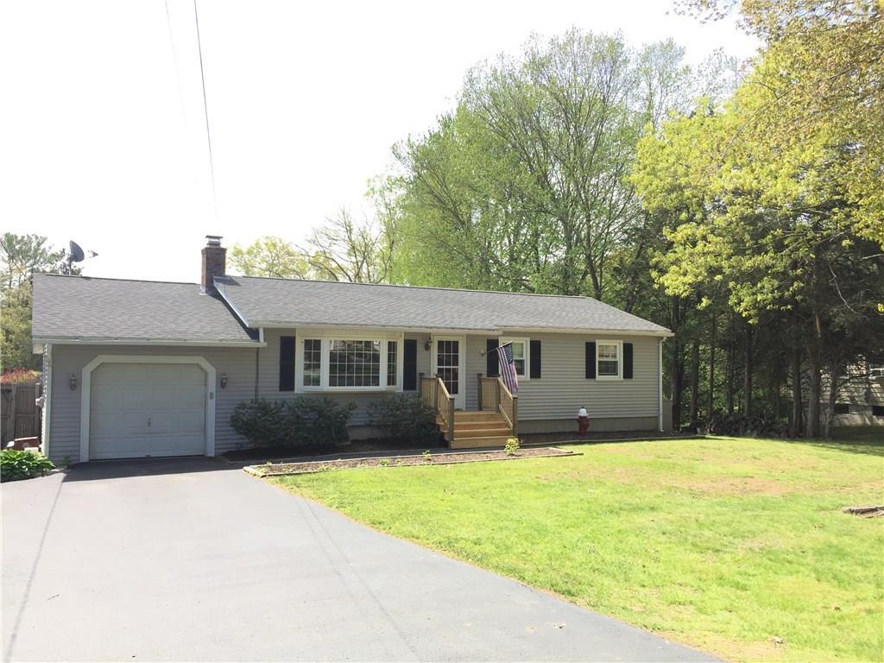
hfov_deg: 61.7
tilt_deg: +1.7
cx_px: 442
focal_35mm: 29
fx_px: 741
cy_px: 332
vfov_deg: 48.2
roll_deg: -0.5
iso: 32
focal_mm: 4.15
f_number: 2.2
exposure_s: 1/549
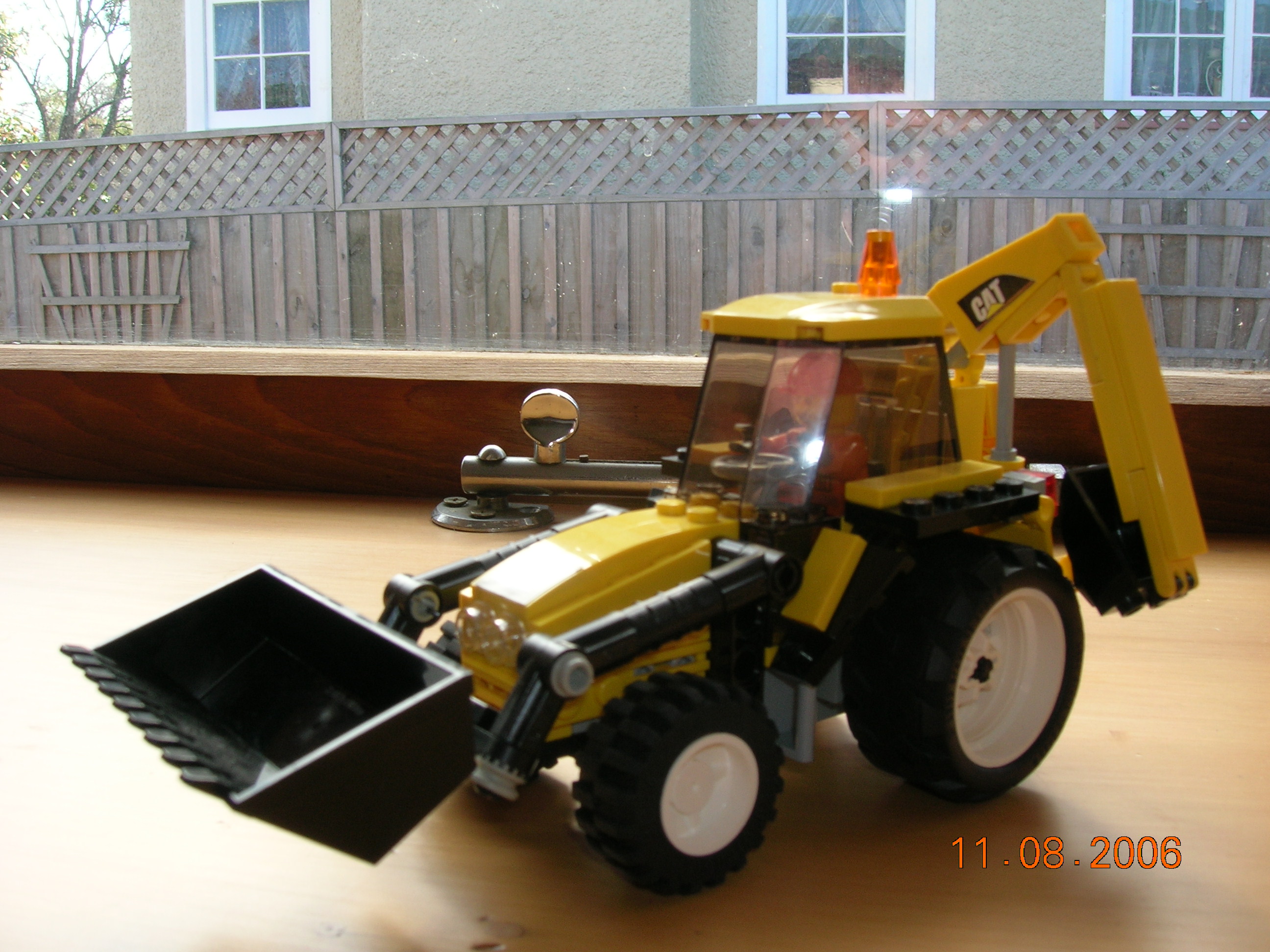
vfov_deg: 41.8
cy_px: 476
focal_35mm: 34
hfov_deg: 54.0
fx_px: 1247
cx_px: 635
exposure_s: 1/53.8
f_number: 4.9
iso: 50
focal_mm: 5.7
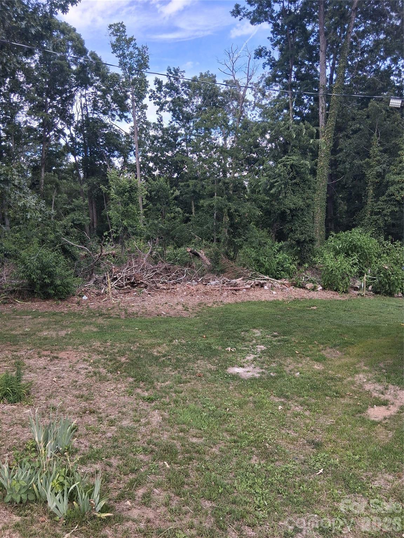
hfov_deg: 53.1
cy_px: 269
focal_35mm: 26
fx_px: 405
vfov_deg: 67.3
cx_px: 202
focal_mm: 3.98
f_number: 1.8
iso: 25
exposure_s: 1/305
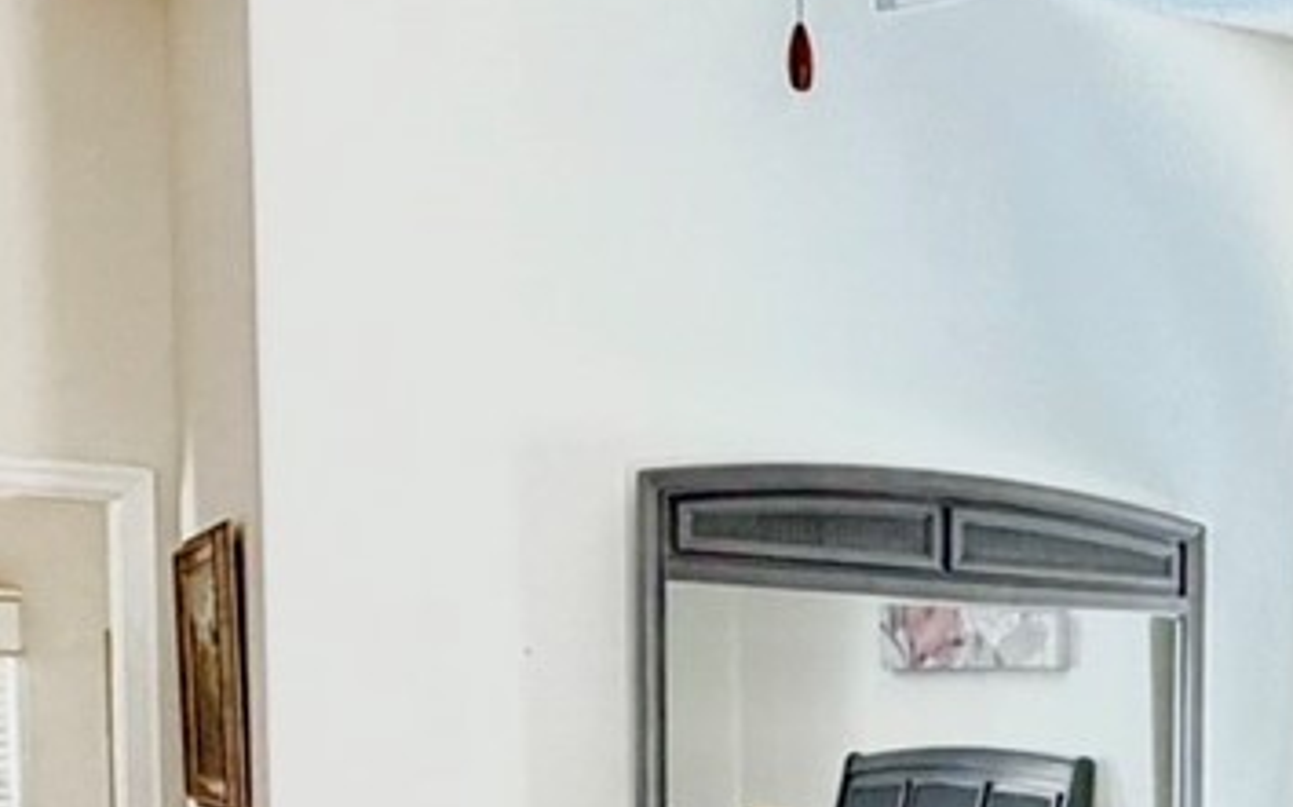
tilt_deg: -4.8
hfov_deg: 27.3
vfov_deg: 18.4
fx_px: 2360
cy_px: 964
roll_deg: -0.6
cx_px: 1512
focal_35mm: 67
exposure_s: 1/109
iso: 320
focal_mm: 2.22
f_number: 2.2
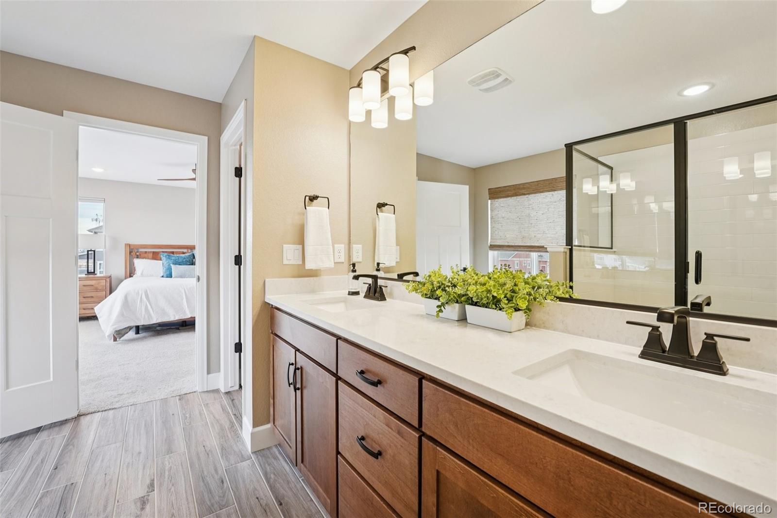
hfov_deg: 104.3
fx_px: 302
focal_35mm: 14
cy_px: 259
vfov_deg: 81.2
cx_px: 388
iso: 400
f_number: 8
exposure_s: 1/20
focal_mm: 14
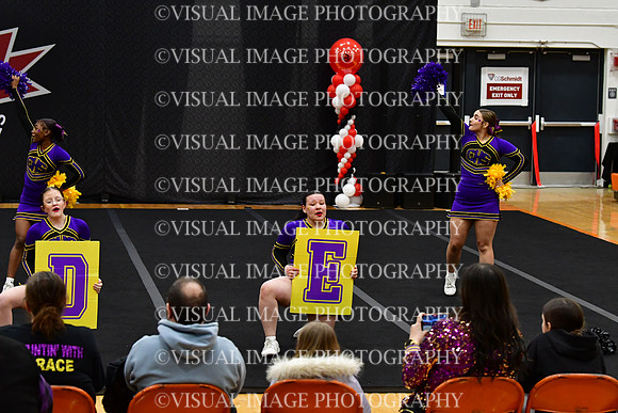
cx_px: 309
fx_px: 1803
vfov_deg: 13.0
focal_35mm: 105
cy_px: 206
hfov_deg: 19.5
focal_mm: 70
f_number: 4
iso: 4000
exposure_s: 1/500
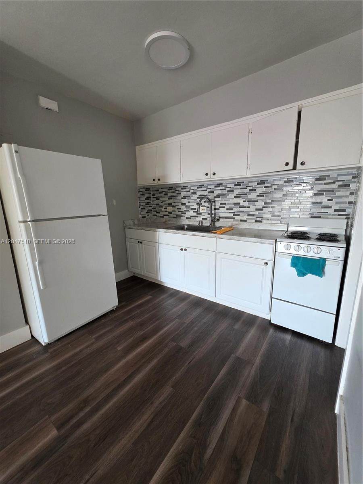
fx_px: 182
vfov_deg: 106.2
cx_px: 182
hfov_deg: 89.9
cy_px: 242
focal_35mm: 13
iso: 400
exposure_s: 1/60
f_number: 1.9
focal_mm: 2.2
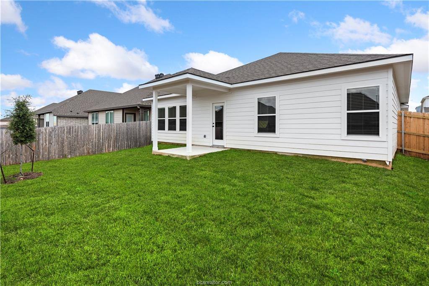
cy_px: 143
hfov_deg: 90.0
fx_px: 215
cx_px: 214
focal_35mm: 18
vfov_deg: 67.4
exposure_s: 1/200
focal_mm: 18
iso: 100
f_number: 8
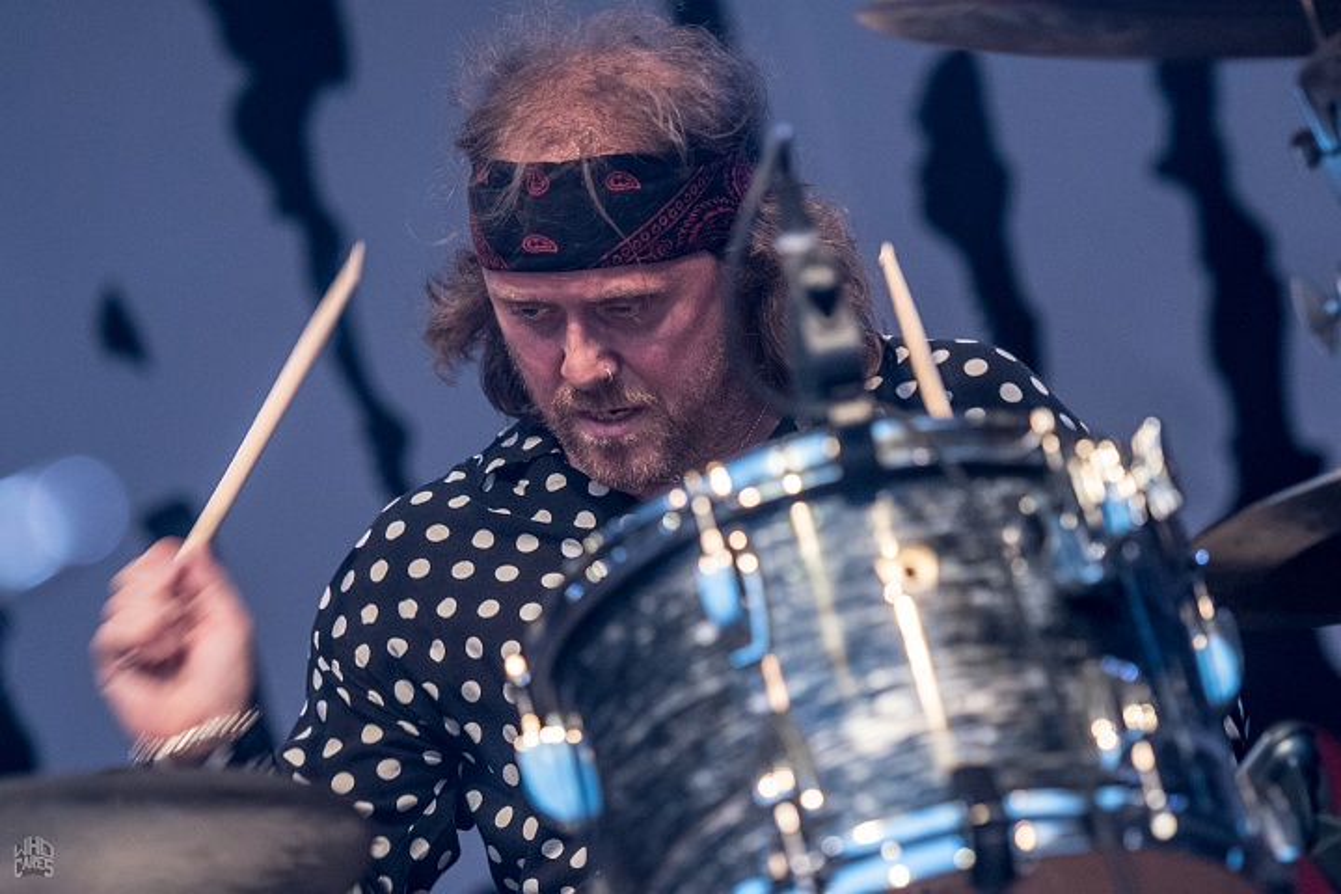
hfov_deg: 10.2
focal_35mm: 202
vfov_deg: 6.8
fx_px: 7543
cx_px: 670
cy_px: 447
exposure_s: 1/160
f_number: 2.8
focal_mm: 135
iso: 1600
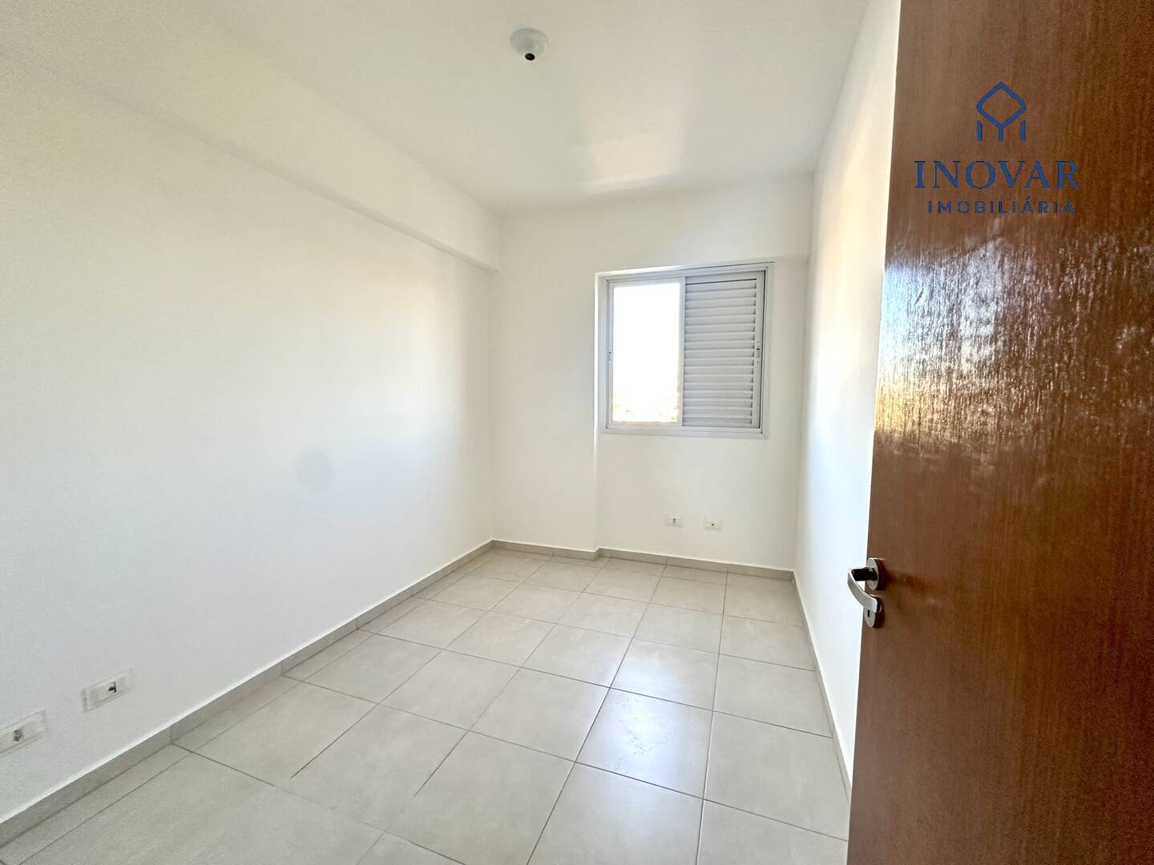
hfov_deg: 102.1
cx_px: 577
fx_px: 467
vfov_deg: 85.7
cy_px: 432
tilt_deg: -5.6
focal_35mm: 14
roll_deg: -0.4
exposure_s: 1/99
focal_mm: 2.22
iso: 200
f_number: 2.2
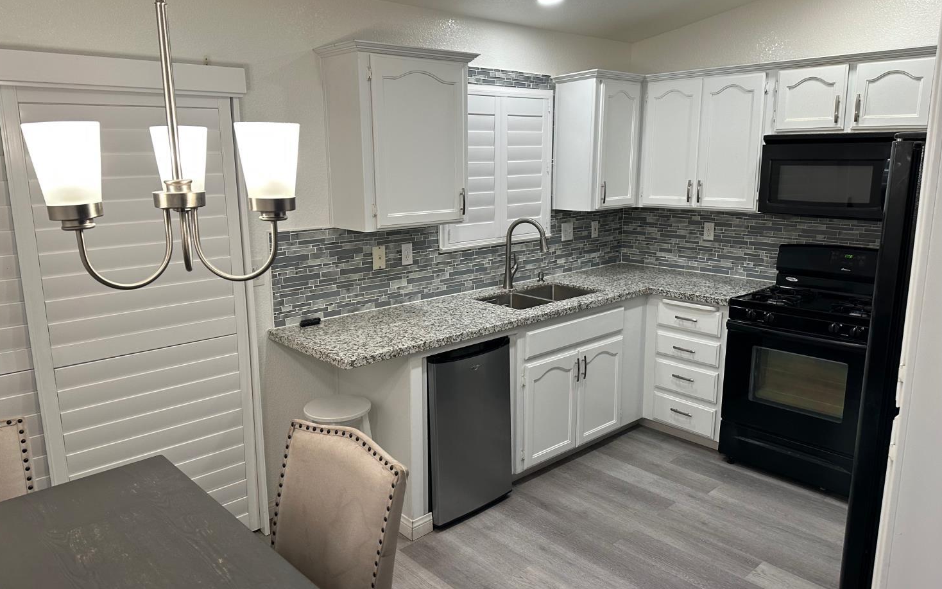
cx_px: 463
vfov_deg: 47.6
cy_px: 287
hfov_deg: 70.4
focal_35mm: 26
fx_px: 667
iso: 160
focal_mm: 6.86
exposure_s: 1/120
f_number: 1.78
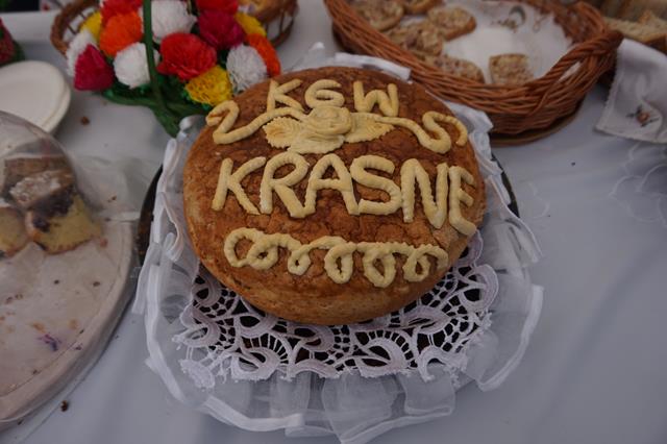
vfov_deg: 53.1
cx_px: 334
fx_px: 444
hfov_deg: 73.8
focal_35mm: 24
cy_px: 222
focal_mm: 16
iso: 125
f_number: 4
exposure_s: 1/160
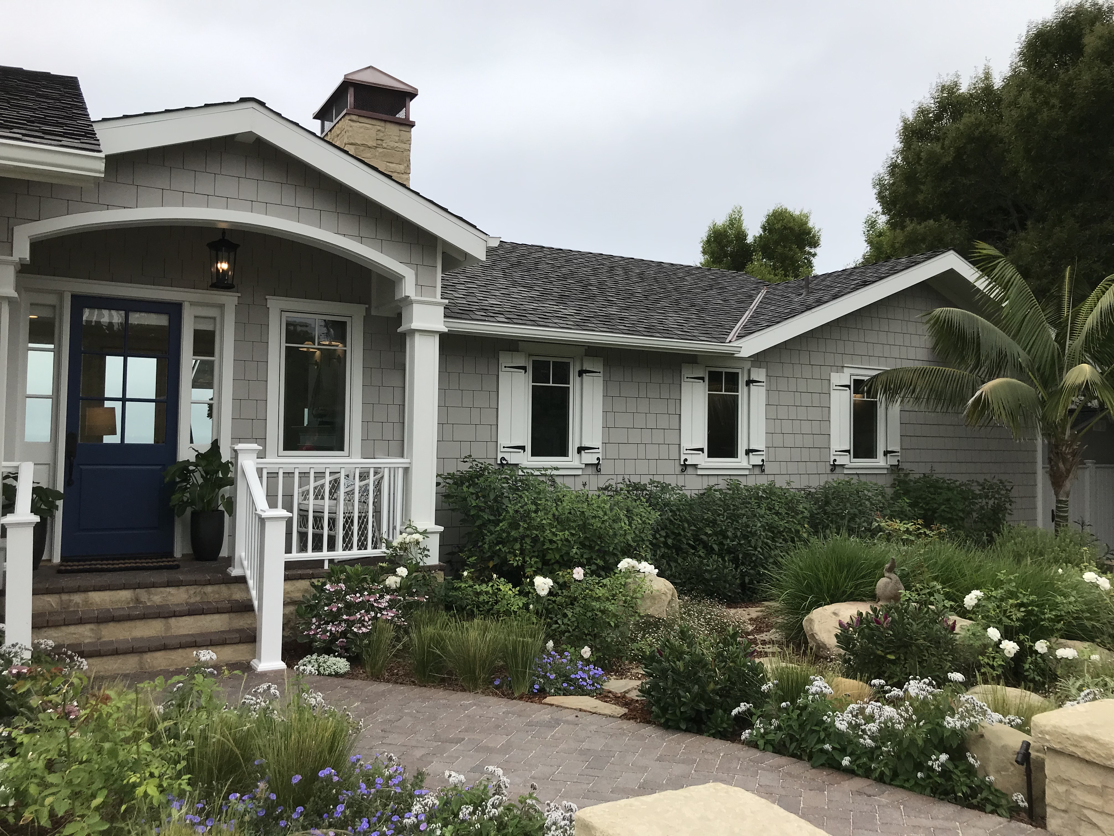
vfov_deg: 49.7
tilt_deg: +2.8
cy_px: 418
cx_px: 557
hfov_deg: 63.4
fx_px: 901
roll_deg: -1.3
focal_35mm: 28
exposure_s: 1/689
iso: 20
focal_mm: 3.99
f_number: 1.8
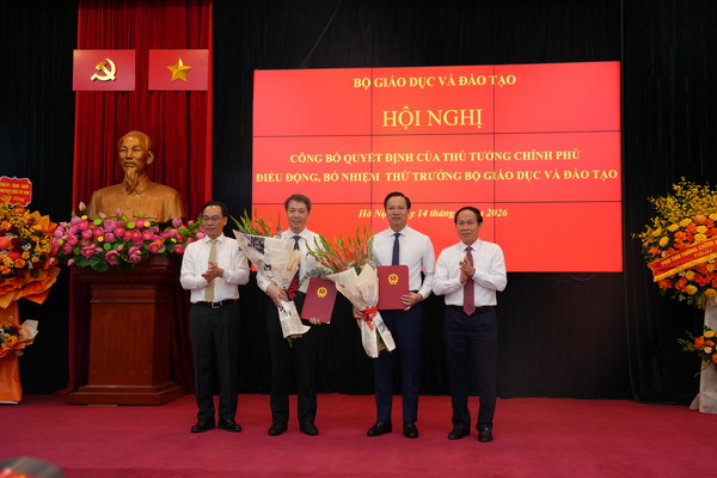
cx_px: 358
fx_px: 856
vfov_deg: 31.2
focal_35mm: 43
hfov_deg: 45.4
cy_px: 239
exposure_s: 1/30
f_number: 9
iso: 1600
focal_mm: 43
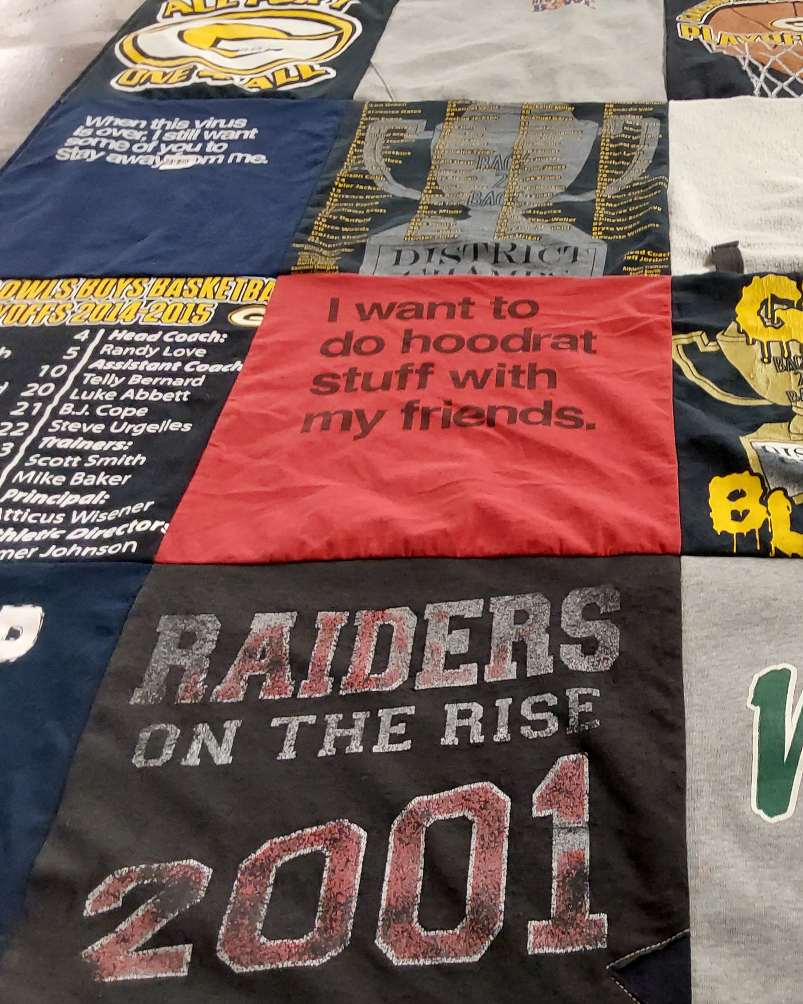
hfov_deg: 38.6
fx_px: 1099
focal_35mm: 37
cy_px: 499
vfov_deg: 49.1
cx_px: 647
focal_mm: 2.91
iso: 200
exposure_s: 1/60
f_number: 1.9
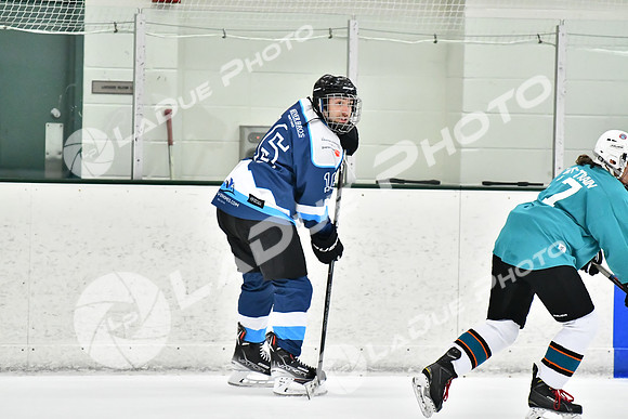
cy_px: 210
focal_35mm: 300
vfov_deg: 4.6
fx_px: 5234
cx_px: 314
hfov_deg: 6.9
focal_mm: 200
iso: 6400
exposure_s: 1/1250
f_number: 2.8
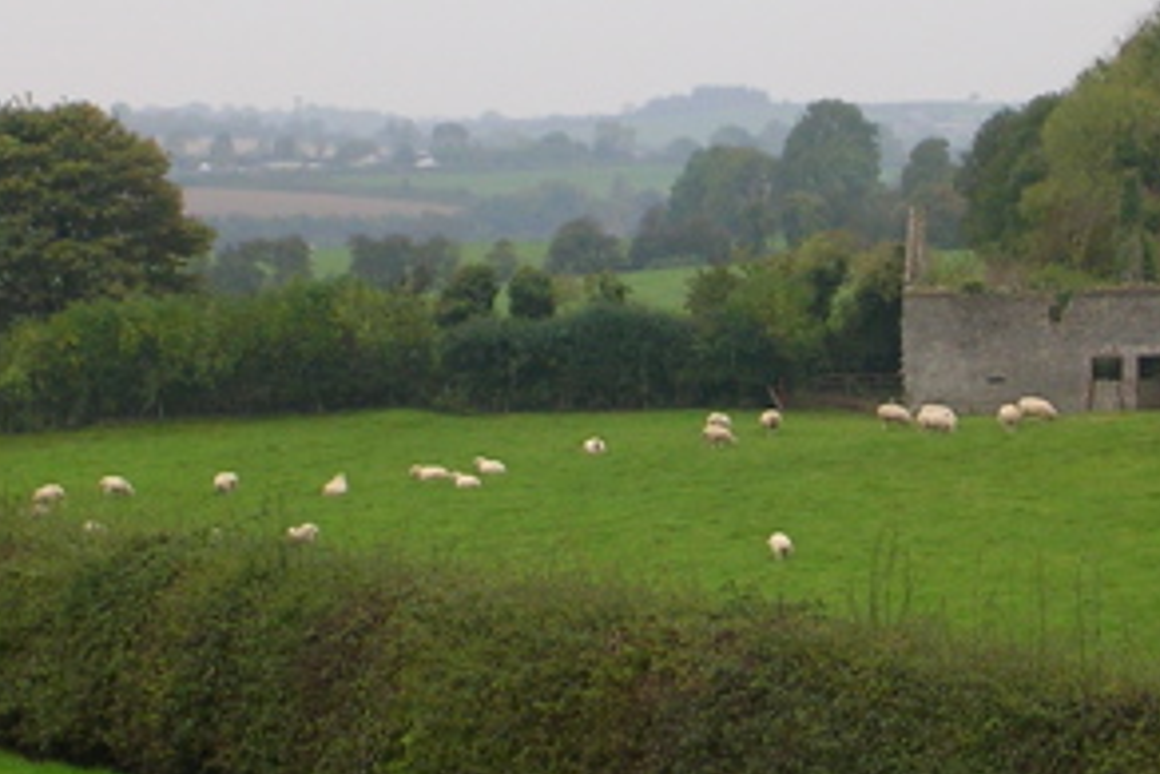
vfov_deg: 5.2
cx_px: 604
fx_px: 8446
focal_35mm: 262
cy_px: 210
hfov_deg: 7.9
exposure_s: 1/106
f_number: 4.9
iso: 50
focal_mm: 17.4
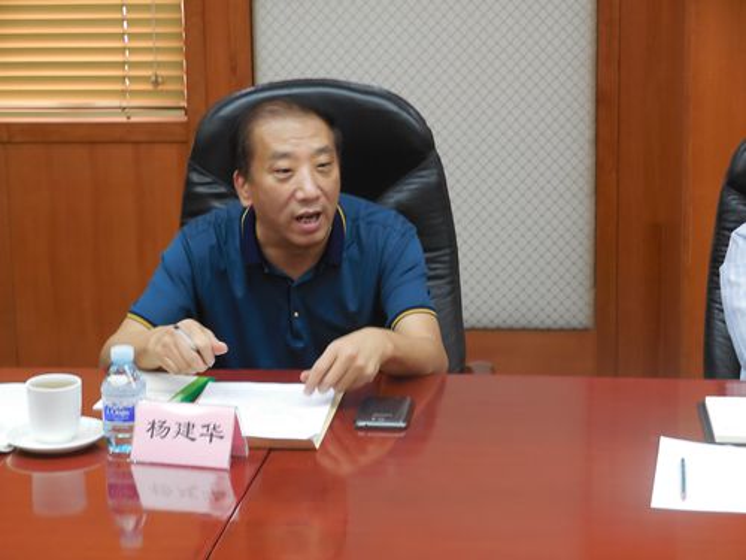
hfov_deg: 24.1
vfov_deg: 18.2
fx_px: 1746
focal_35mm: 81
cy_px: 280
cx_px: 373
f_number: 4.9
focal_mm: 14.5
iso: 400
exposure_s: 1/15
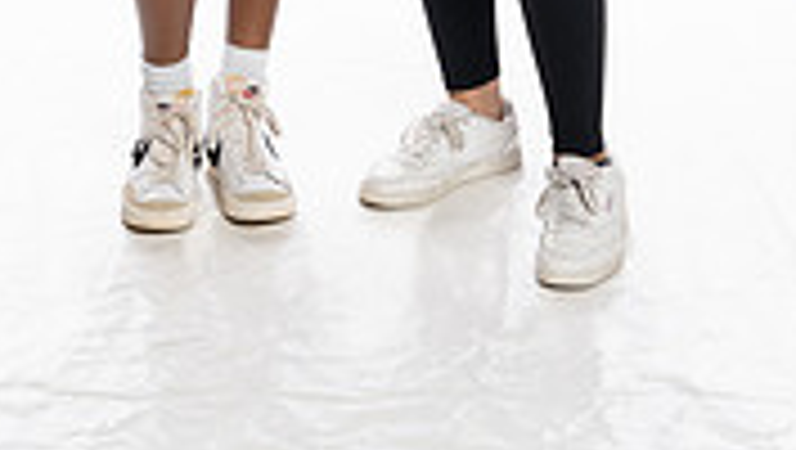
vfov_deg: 8.6
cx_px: 351
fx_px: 2810
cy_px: -513
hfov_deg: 16.1
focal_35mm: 133
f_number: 8
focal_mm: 50
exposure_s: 1/250
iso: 400
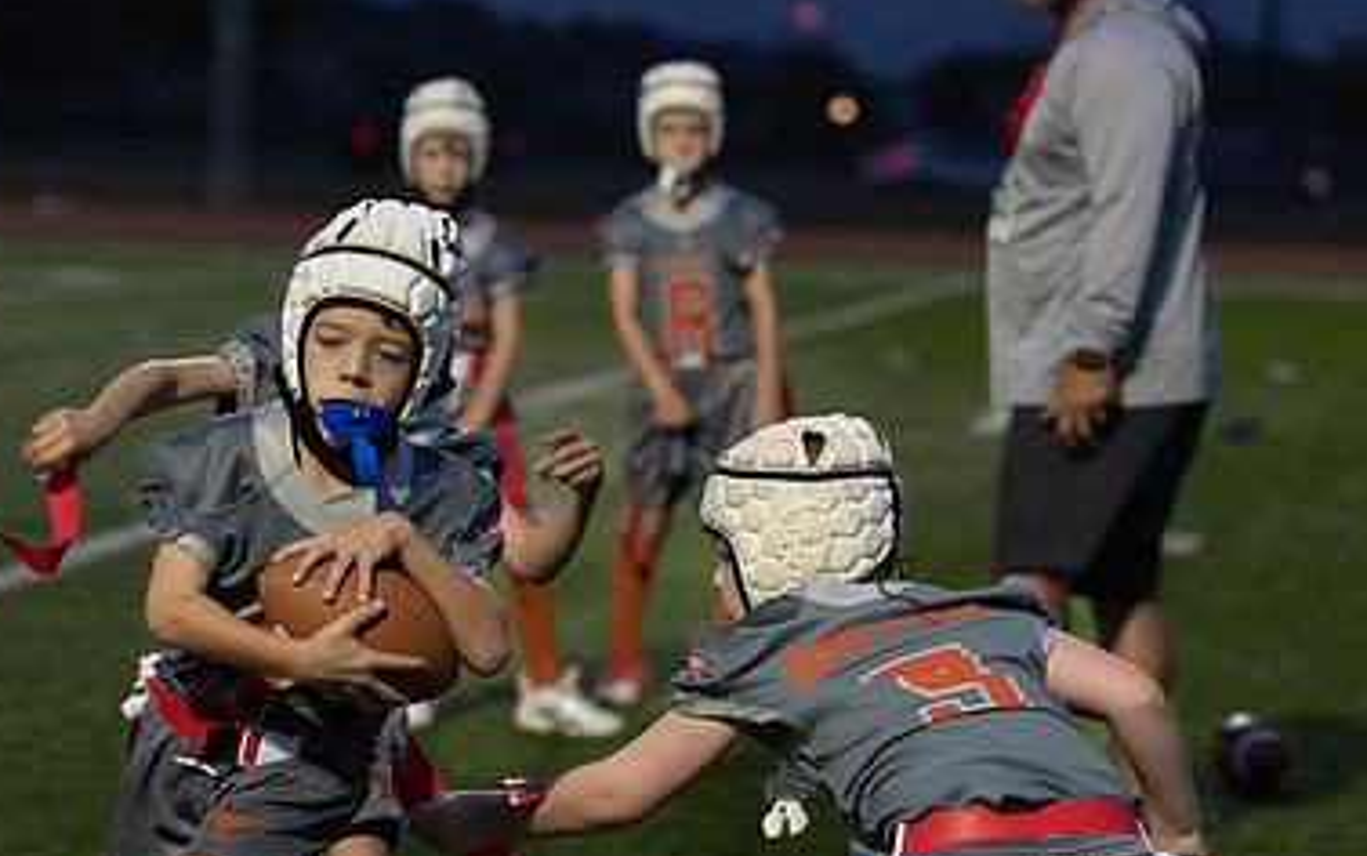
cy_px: 584
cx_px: 496
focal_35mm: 174
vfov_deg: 7.5
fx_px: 6485
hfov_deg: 12.0
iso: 1250
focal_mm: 83
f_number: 2.8
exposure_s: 1/800
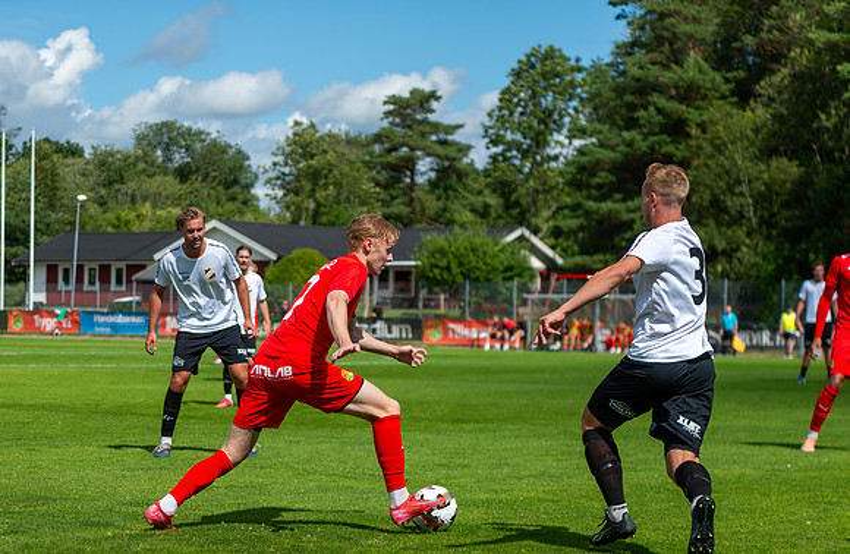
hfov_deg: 22.2
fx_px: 2156
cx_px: 298
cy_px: 368
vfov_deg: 14.6
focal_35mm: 92
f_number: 3.2
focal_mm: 70
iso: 110
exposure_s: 1/2000
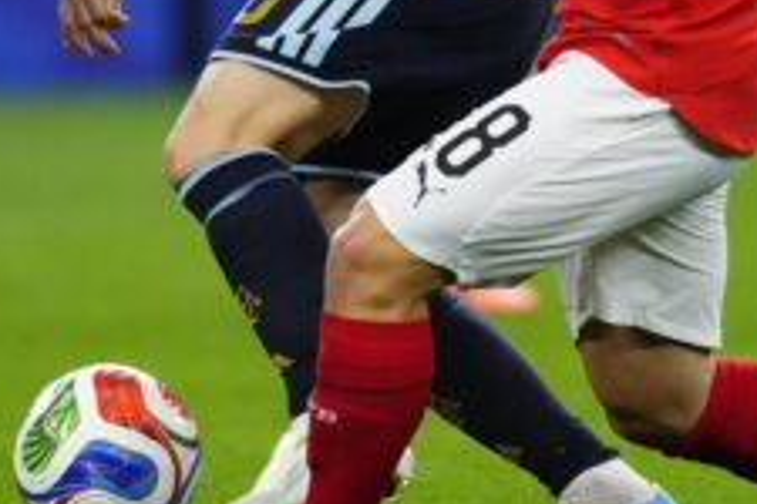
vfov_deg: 1.3
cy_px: -158
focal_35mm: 1022
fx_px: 21489
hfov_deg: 2.0
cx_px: 269
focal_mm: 300
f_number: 2.8
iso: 3200
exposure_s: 1/2500
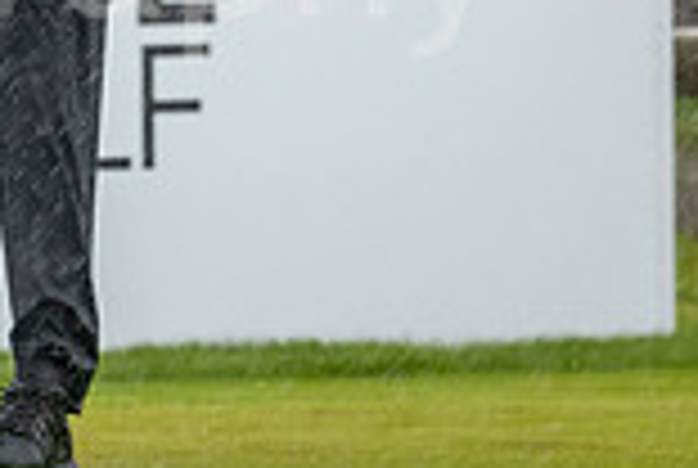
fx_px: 21757
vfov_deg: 1.2
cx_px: -72
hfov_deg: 1.8
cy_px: -268
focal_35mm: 1120
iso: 400
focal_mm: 300
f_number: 4
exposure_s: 1/500
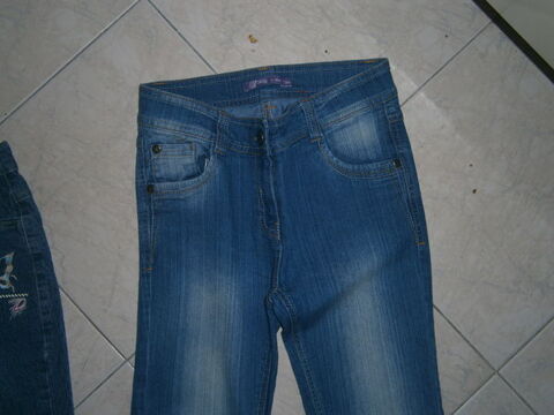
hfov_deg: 51.4
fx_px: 576
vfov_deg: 39.7
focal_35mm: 36
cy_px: 208
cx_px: 277
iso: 80
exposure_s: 1/40
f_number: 3.1
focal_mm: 6.4
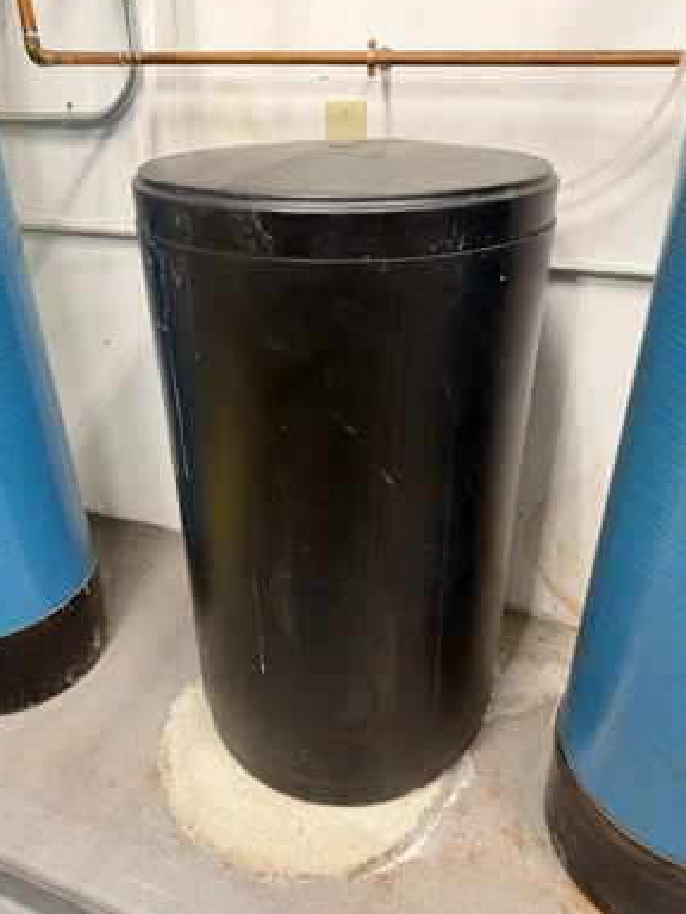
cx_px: 343
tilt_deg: -27.4
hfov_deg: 54.9
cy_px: 445
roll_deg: +1.2
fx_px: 661
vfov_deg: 69.4
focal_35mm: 25
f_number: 1.78
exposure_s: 1/109
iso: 200
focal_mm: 6.76
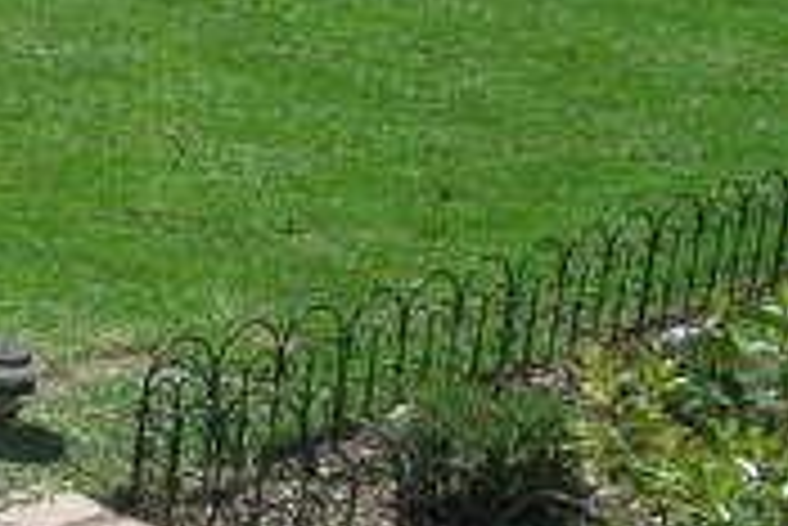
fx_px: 2125
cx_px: -502
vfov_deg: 14.1
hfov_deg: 18.0
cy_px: 254
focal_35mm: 97
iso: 50
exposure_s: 1/227
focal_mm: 5.8
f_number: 6.3
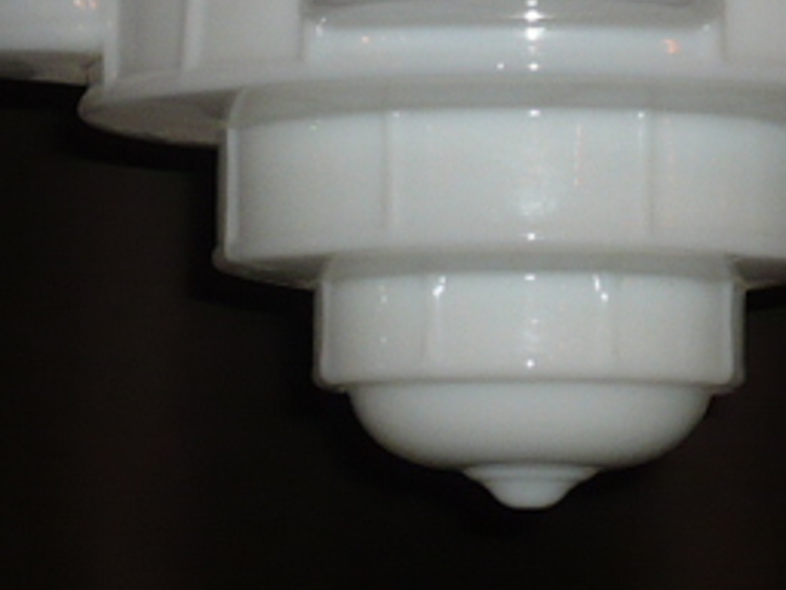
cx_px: 510
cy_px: -138
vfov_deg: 5.2
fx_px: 6517
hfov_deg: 6.9
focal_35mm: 287
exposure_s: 1/30
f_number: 4.4
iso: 100
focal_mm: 13.9
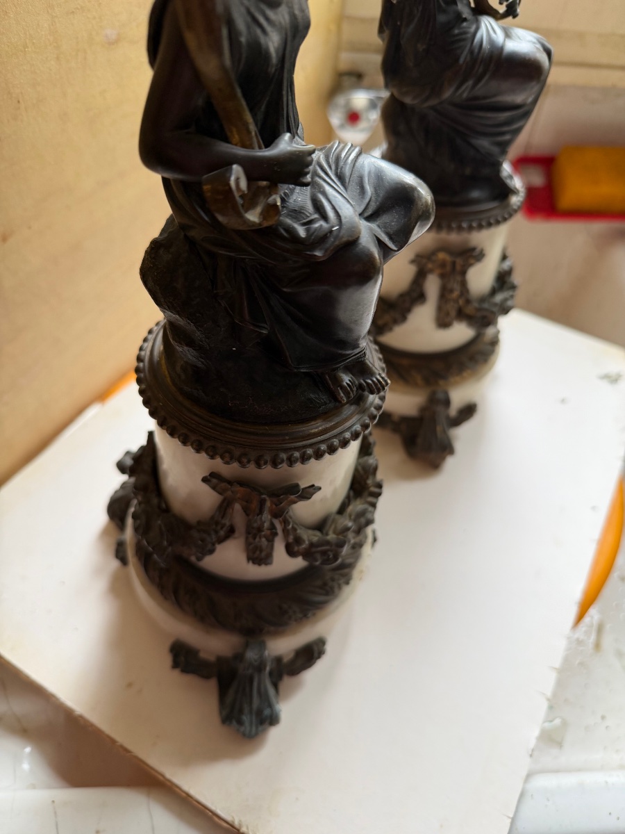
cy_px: 417
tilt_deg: -50.8
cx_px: 312
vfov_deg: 71.6
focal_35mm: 24
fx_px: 578
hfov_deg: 56.8
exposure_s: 1/121
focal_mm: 6.76
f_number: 1.78
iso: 160
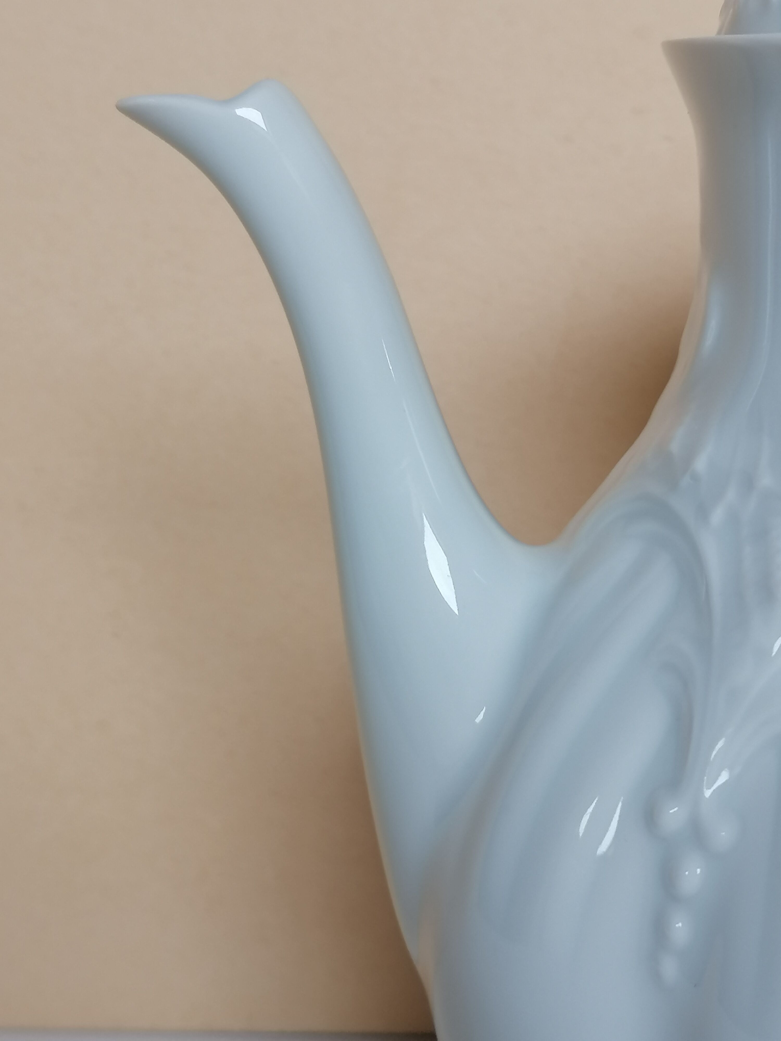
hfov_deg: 24.0
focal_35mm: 61
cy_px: 520
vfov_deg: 31.7
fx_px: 1835
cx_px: 390
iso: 100
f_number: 1.8
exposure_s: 1/60
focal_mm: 4.75
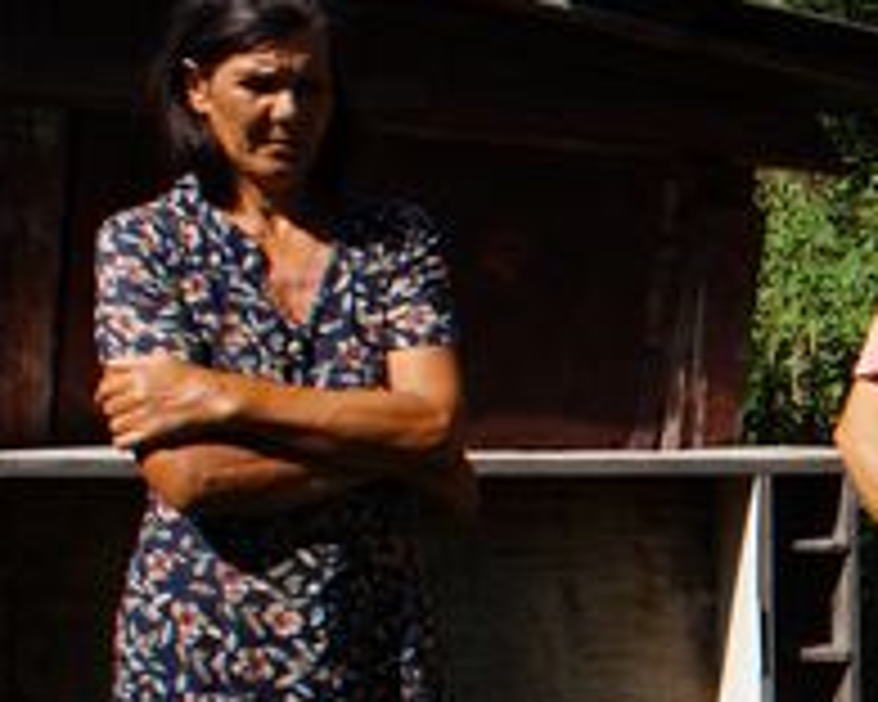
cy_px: 722
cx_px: 1418
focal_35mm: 101
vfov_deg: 15.0
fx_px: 2625
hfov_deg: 16.8
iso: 100
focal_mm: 20
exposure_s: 1/160
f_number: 10
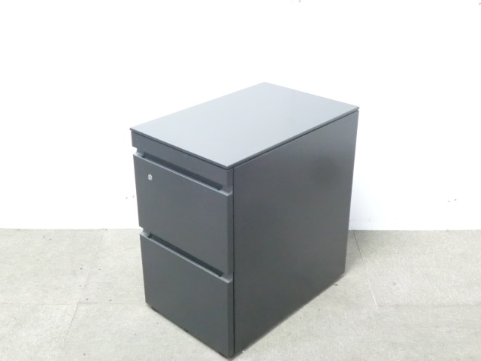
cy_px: 180
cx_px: 240
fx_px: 625
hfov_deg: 42.1
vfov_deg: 32.2
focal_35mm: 45
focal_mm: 8.2
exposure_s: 1/8
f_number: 4.3
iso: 800
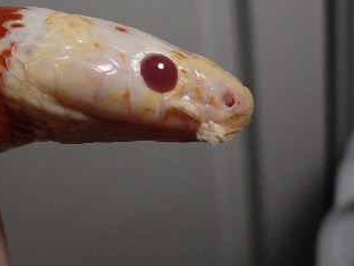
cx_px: 11
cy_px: 70
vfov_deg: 20.9
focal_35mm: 70
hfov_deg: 26.5
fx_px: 716
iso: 100
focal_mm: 5.2
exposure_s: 1/60
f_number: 2.8
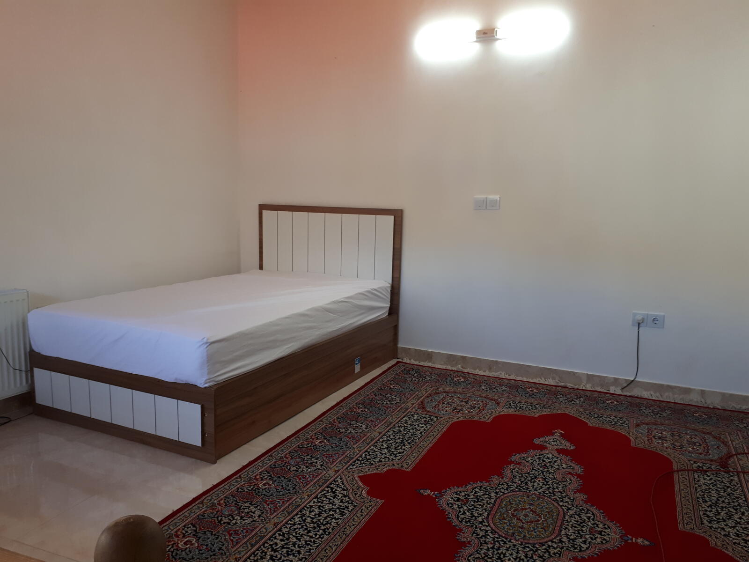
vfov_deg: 51.4
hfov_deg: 65.3
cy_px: 281
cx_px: 374
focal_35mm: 27
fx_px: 584
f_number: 1.9
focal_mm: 3.6
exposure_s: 1/33
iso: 80
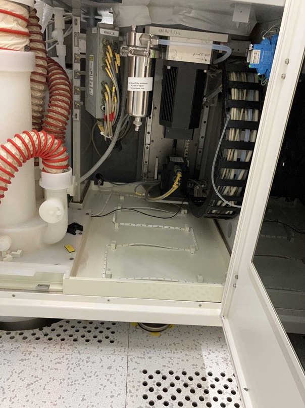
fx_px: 329
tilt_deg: -22.9
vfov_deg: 63.5
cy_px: 204
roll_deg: -6.2
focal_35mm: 28
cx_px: 152
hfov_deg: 49.7
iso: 250
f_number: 1.8
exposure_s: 1/50
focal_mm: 3.99
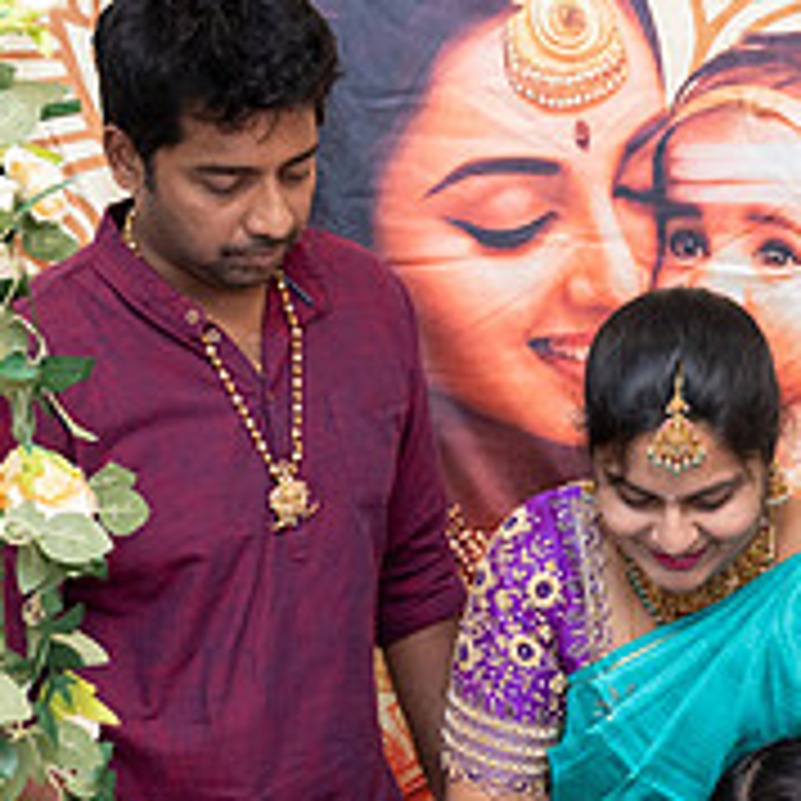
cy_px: 655
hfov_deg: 19.2
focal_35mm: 90
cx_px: 598
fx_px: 2356
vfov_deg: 19.1
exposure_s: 1/200
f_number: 3.5
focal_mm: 32
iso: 500
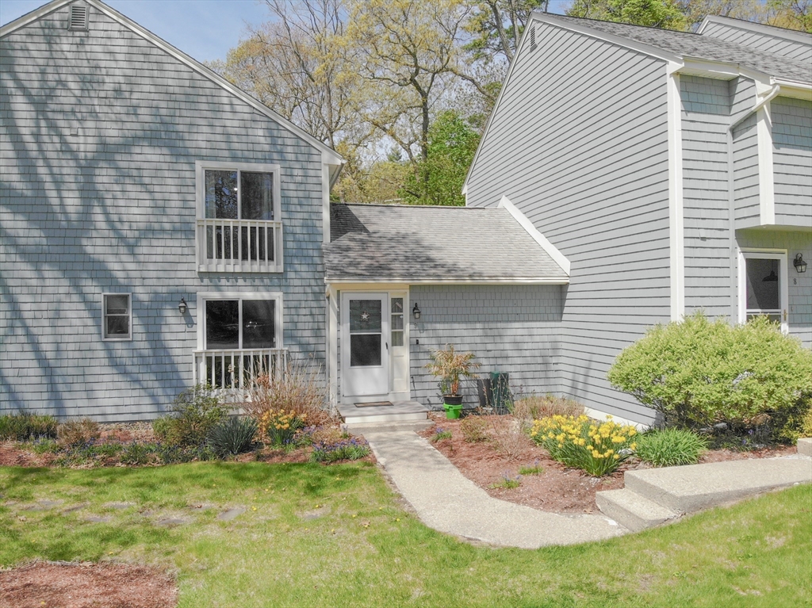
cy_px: 304
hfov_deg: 71.6
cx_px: 406
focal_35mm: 24
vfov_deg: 56.8
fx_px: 563
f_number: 2.8
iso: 101
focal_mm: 4.5
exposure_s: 1/843
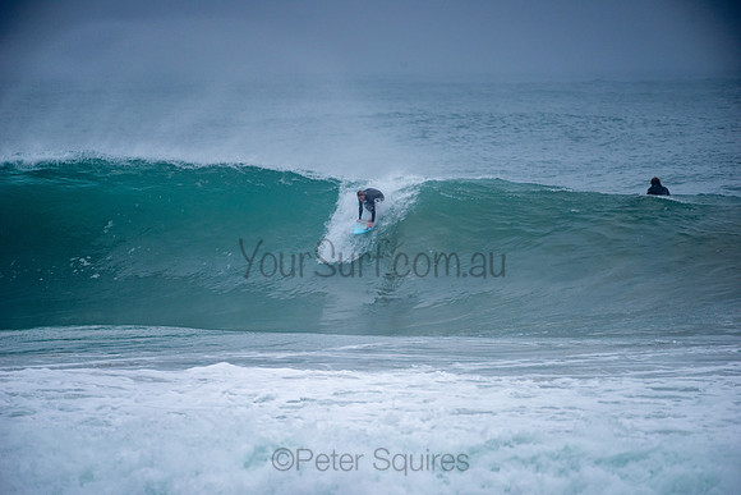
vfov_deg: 2.8
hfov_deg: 4.1
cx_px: 370
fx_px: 10294
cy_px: 248
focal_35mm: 500
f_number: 5.6
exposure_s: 1/1000
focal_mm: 500
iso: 220
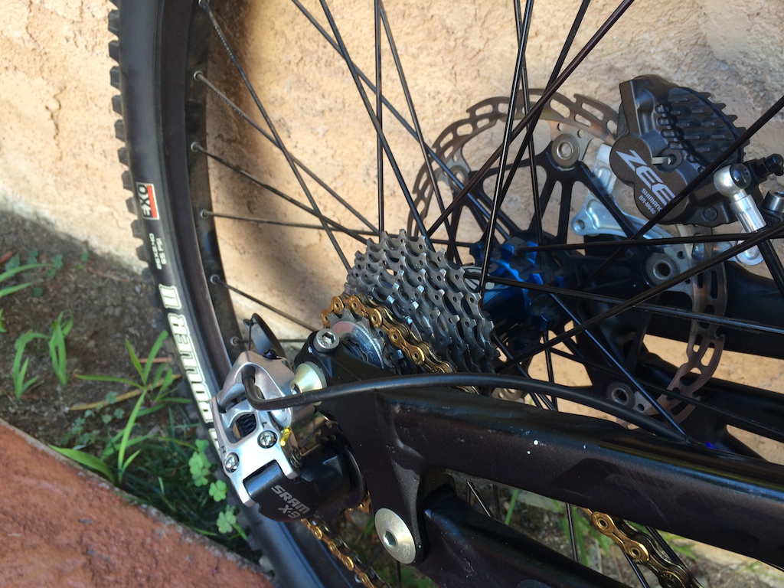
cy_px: 294
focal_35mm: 30
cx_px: 392
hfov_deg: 60.0
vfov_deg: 46.8
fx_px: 679
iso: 50
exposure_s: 1/60
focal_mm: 4.12
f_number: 2.2
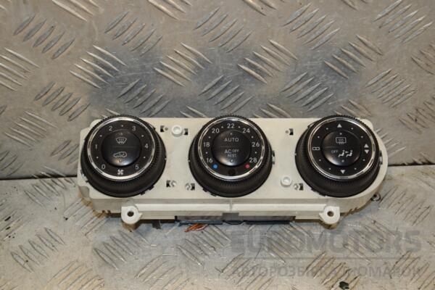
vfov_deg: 18.9
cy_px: 145
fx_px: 870
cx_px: 218
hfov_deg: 28.1
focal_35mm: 72
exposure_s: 1/200
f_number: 7.1
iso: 800
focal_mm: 48
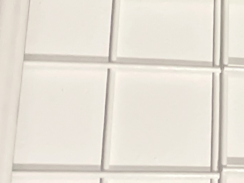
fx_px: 1057
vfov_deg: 9.4
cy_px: -149
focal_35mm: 150
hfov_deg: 12.3
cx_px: 400
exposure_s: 1/40
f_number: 1.6
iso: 640
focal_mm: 4.2
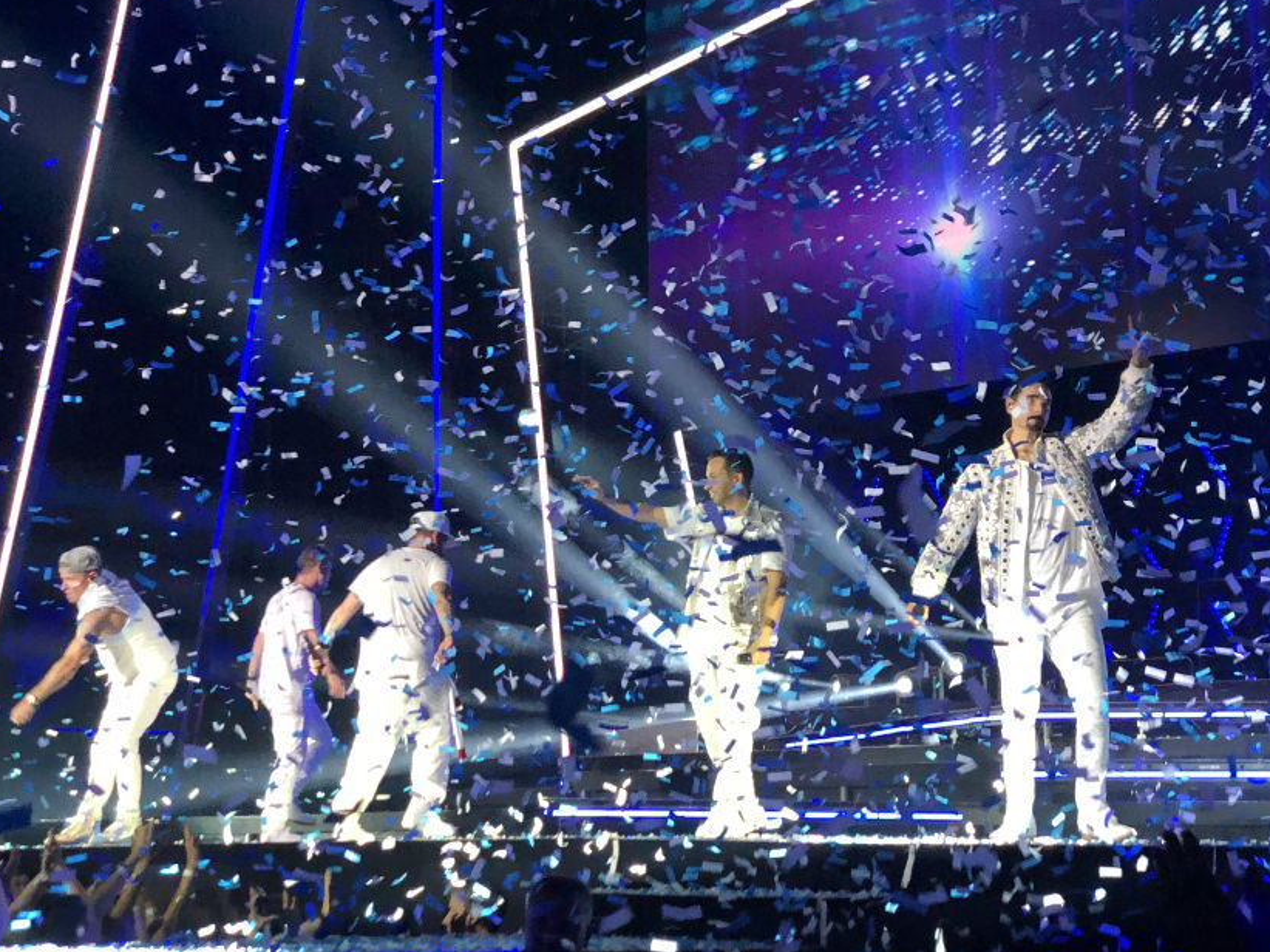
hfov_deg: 24.1
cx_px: 677
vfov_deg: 18.1
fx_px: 2971
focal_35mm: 81
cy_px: 249
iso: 100
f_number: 2.4
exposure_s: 1/40
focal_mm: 6
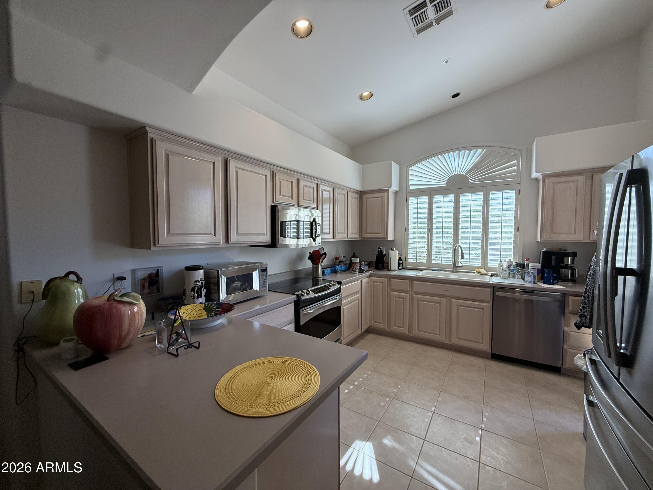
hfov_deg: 102.1
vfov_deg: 85.7
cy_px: 245
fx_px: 264
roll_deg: +0.0
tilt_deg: -2.7
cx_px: 326
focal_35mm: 14
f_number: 2.2
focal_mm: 2.22
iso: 160
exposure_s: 1/120
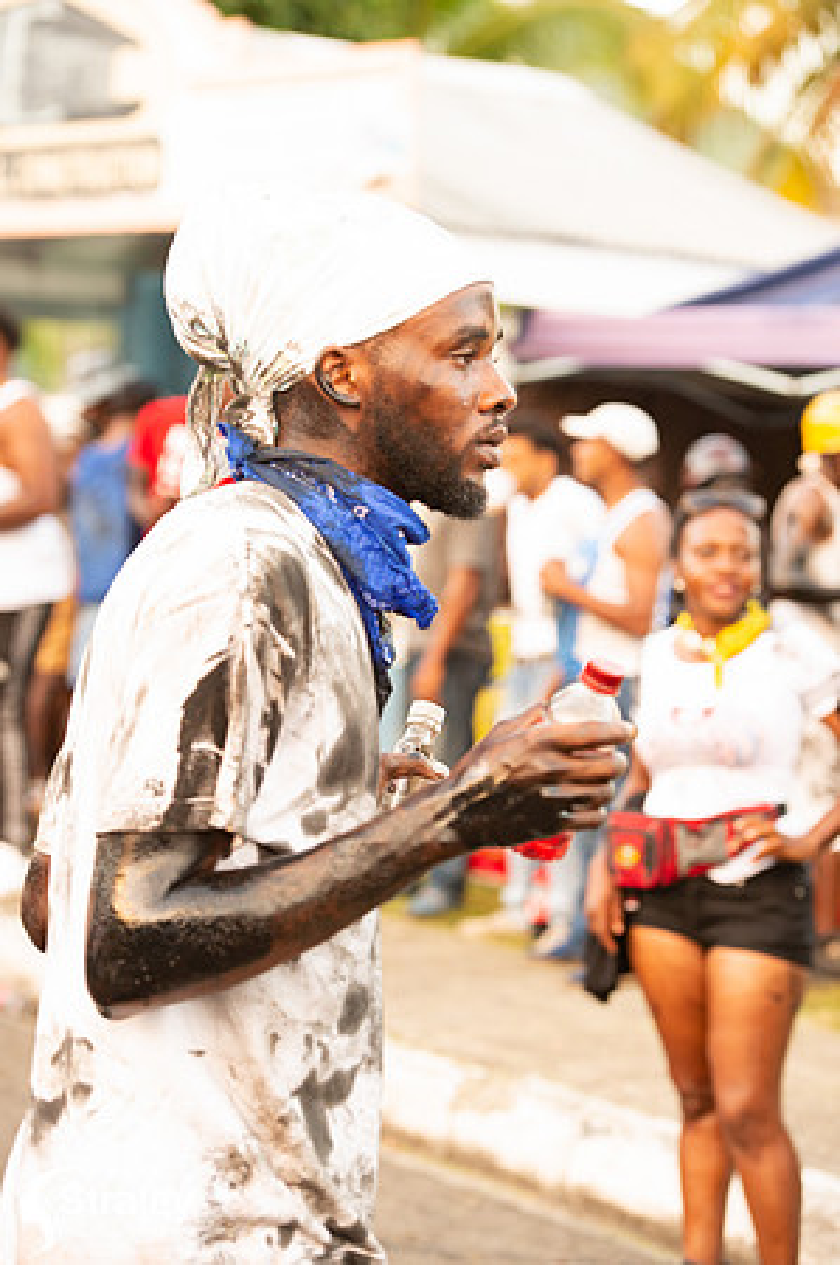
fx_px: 3578
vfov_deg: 20.0
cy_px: 632
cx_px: 420
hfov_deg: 13.4
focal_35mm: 102
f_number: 5
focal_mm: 102
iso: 2500
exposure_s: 1/200
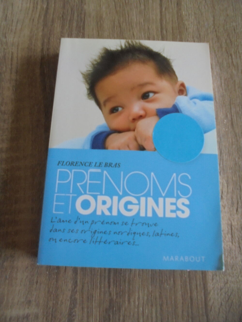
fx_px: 242
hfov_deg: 53.1
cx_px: 121
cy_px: 161
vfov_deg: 67.3
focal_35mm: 26
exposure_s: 1/20
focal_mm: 4.6
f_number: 3.5
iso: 400
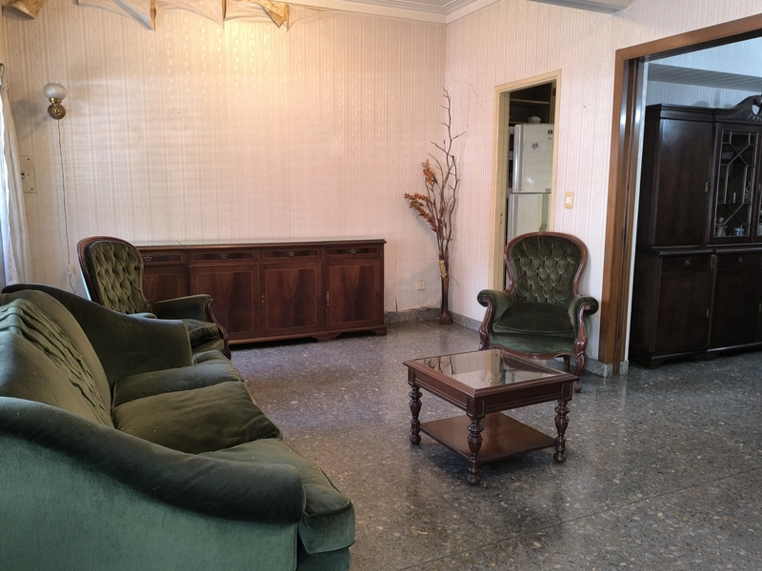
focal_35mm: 28
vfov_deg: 49.7
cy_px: 286
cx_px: 381
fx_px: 616
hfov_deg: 63.4
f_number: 1.65
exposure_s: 1/25
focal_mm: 6.14
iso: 1000
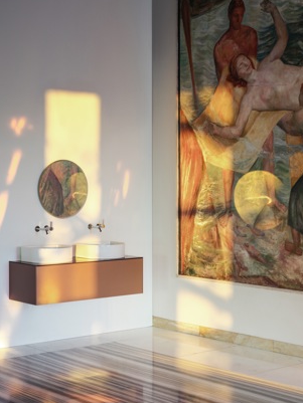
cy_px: 196
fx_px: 805
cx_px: 160
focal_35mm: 69
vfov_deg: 28.2
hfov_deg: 21.3
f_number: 9
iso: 100
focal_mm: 45
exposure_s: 1/1.25
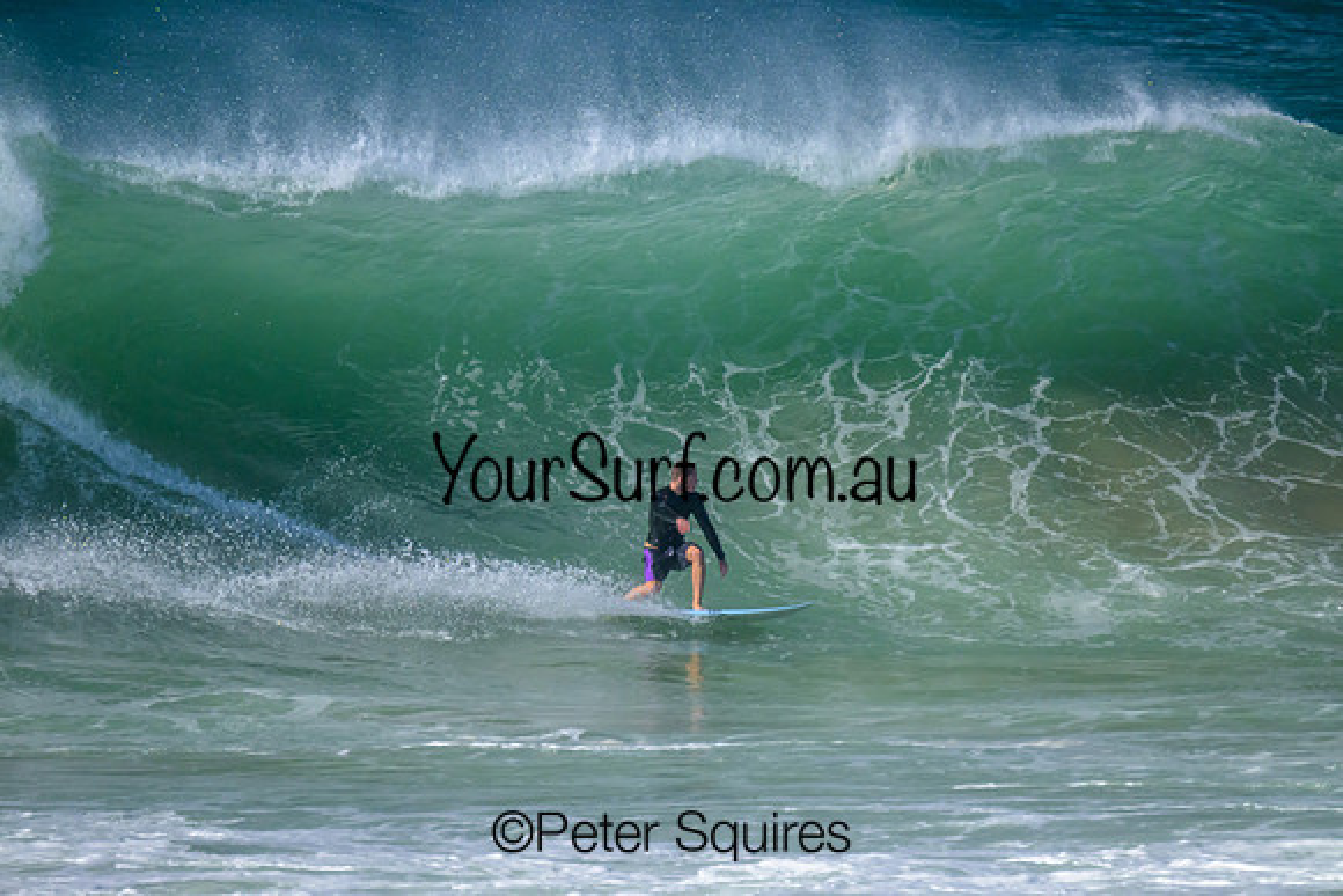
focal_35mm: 800
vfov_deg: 1.7
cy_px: 448
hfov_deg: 2.6
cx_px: 672
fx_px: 29850
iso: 4000
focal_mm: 800
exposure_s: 1/2500
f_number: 11
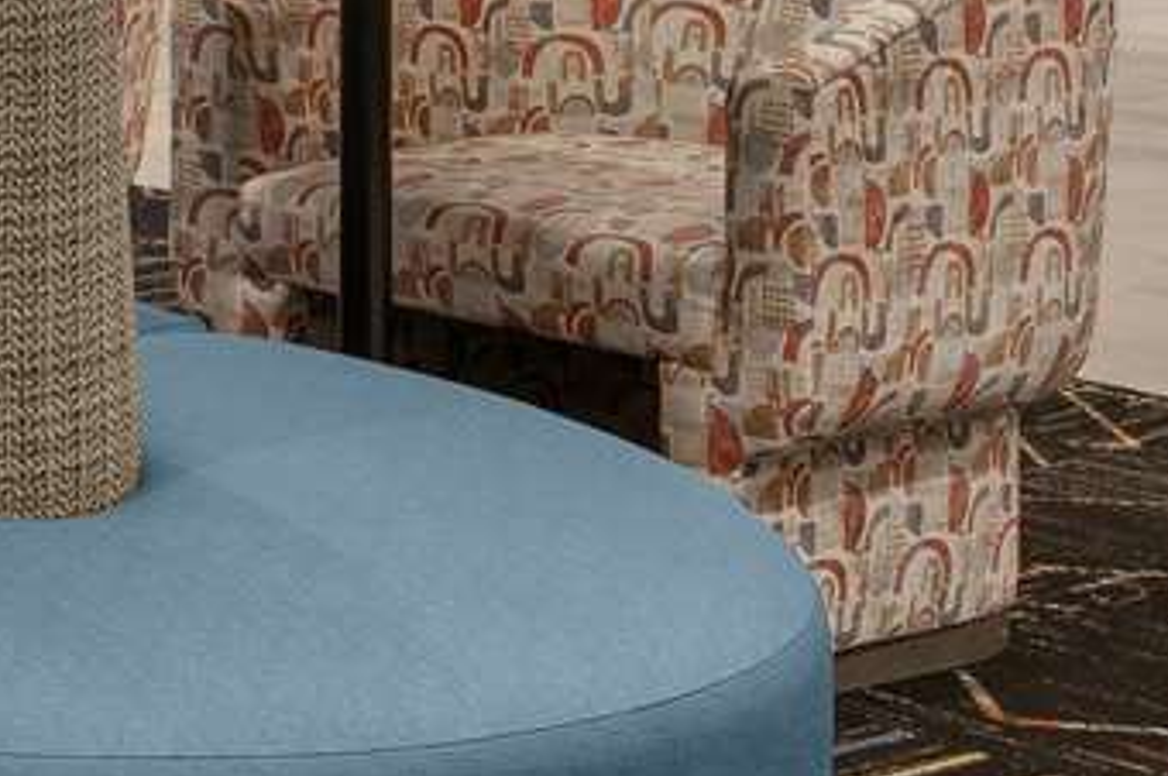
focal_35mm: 128
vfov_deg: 10.3
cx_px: -1204
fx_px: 4149
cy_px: -458
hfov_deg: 13.6
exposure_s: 1/8
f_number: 8
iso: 400
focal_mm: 19.1
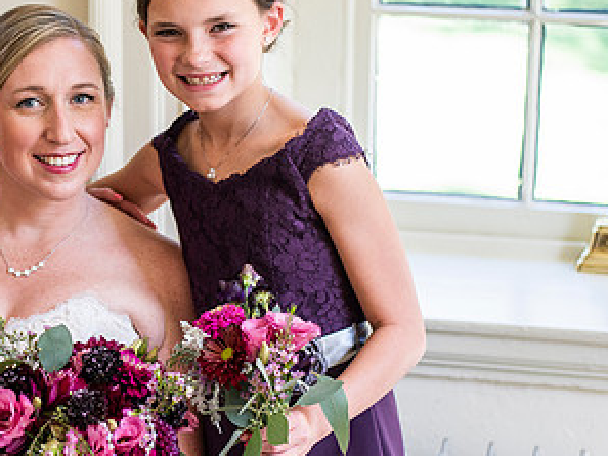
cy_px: 236
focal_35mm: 94
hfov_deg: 20.4
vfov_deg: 15.7
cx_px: 59
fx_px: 1652
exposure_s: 1/500
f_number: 2.5
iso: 640
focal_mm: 50
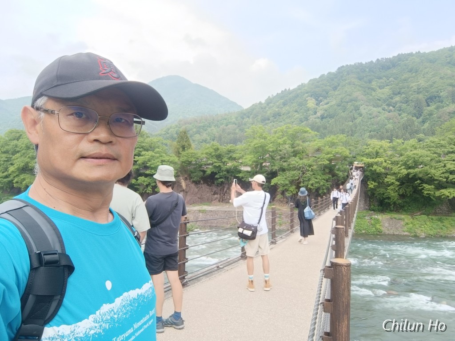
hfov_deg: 71.6
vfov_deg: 56.8
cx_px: 228
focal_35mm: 24
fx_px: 315
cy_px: 170
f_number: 2.45
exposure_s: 1/777
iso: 58
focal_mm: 3.24
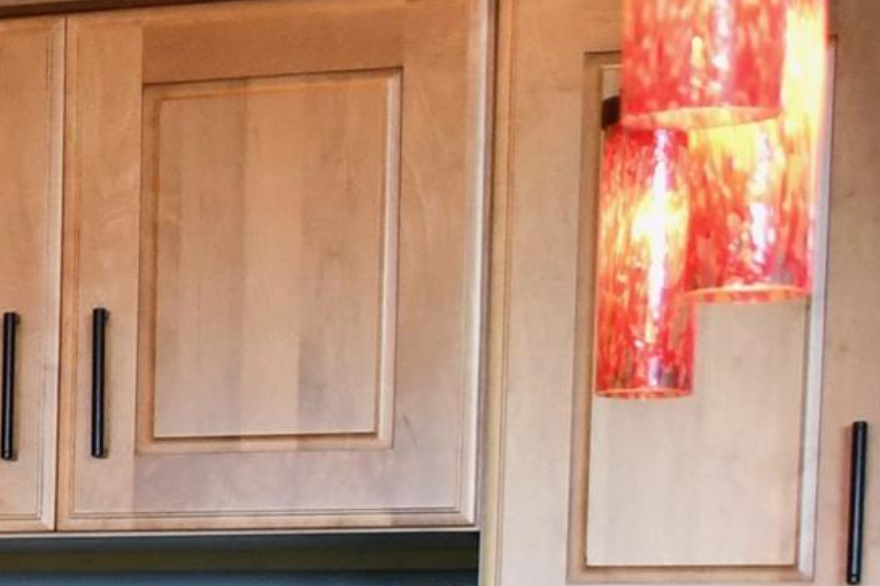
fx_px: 3715
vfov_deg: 8.7
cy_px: 1027
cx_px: -1567
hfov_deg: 10.5
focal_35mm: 152
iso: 1400
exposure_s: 1/125
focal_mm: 18
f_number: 3.5
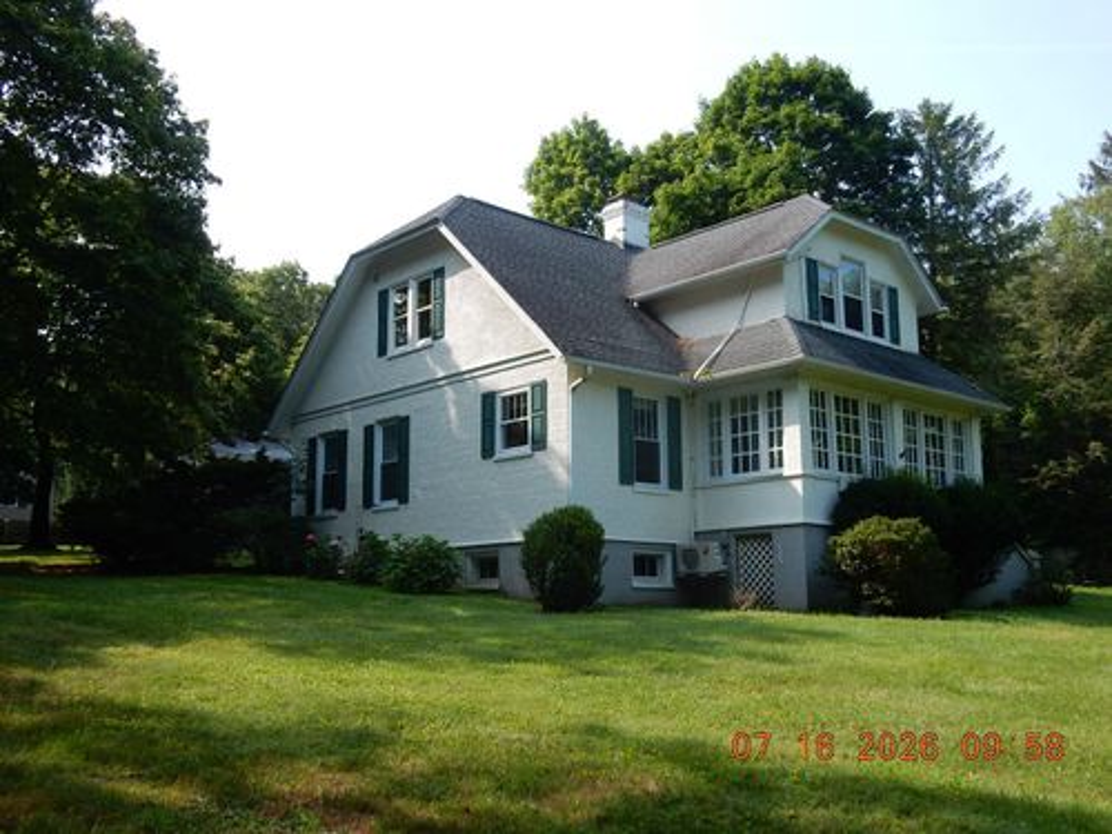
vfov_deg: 39.7
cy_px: 417
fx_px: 1156
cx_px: 556
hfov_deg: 51.4
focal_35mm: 36
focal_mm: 6.4
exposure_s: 1/500
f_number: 4
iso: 125
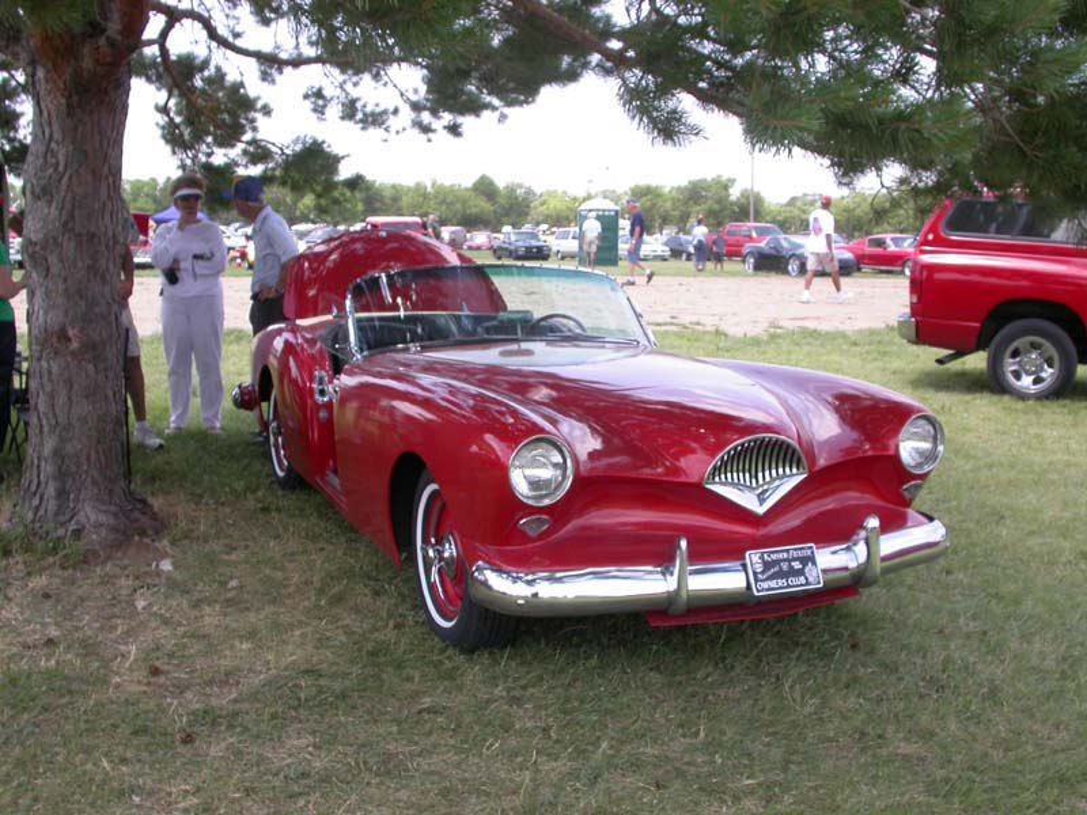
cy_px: 408
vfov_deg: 37.7
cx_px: 544
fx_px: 1193
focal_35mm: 38
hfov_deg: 49.0
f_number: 4.7
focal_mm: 7.85
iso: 100
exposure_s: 1/215
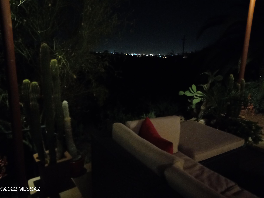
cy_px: 99
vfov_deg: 51.4
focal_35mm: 27
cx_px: 132
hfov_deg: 65.3
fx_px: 206
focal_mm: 3.94
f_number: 1.8
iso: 1600
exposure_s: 1/10
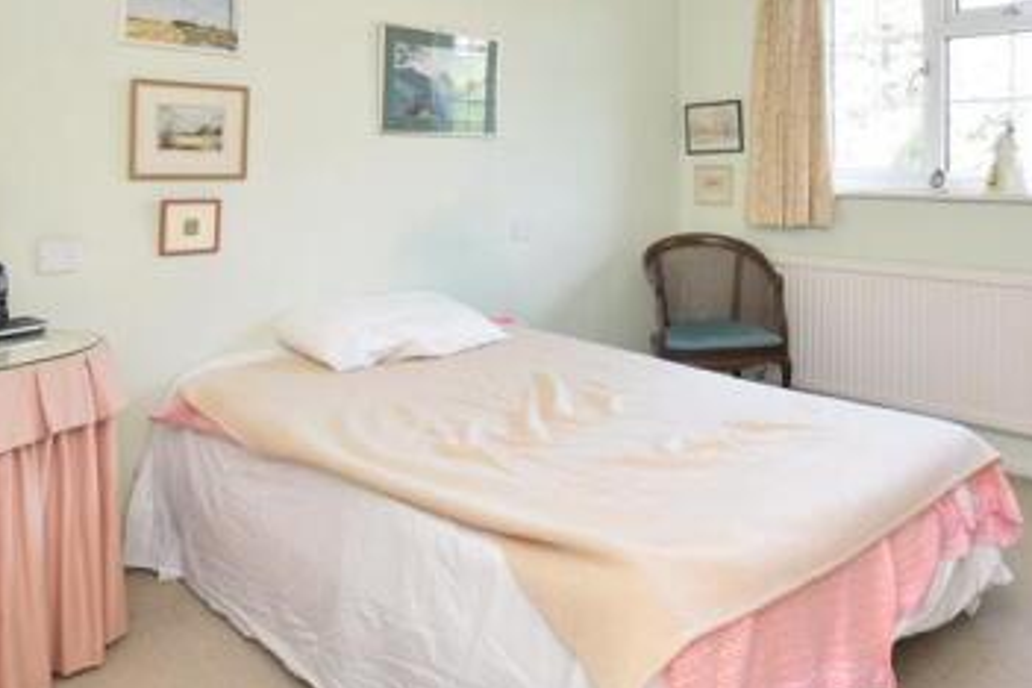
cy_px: 169
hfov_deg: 64.5
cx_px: 647
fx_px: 803
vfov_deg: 44.8
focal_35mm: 28
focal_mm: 10
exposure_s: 1/15
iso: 500
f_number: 8
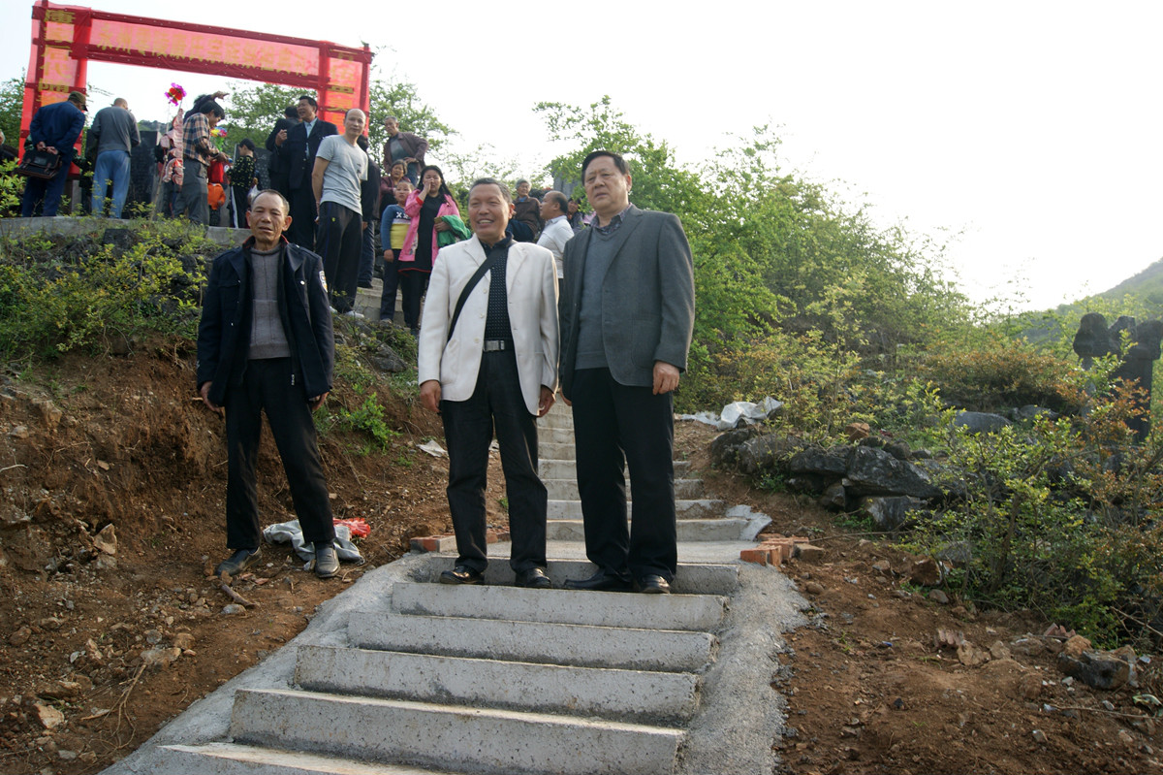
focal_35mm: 27
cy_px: 388
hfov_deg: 67.4
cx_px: 582
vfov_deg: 47.9
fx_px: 872
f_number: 8
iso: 100
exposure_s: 1/80
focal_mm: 18
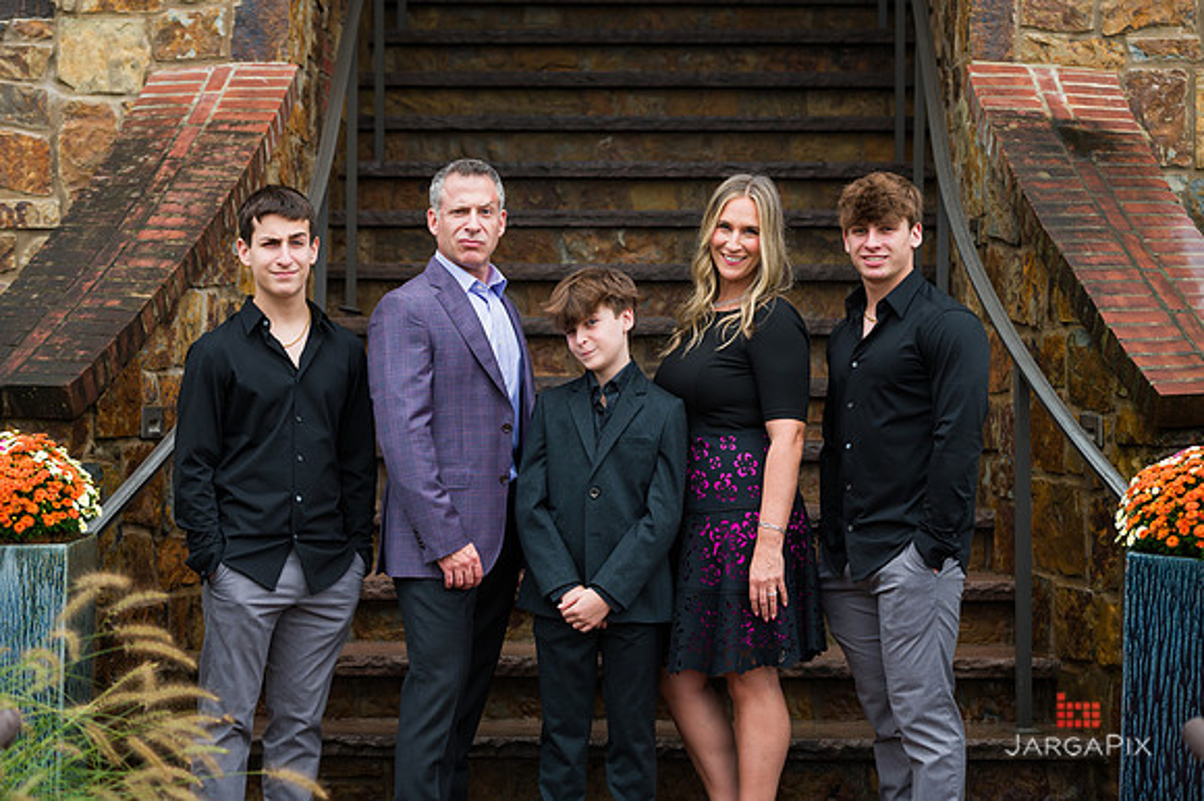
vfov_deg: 15.1
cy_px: 387
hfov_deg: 22.5
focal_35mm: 90
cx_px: 603
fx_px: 3021
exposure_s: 1/200
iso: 200
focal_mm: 85
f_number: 4
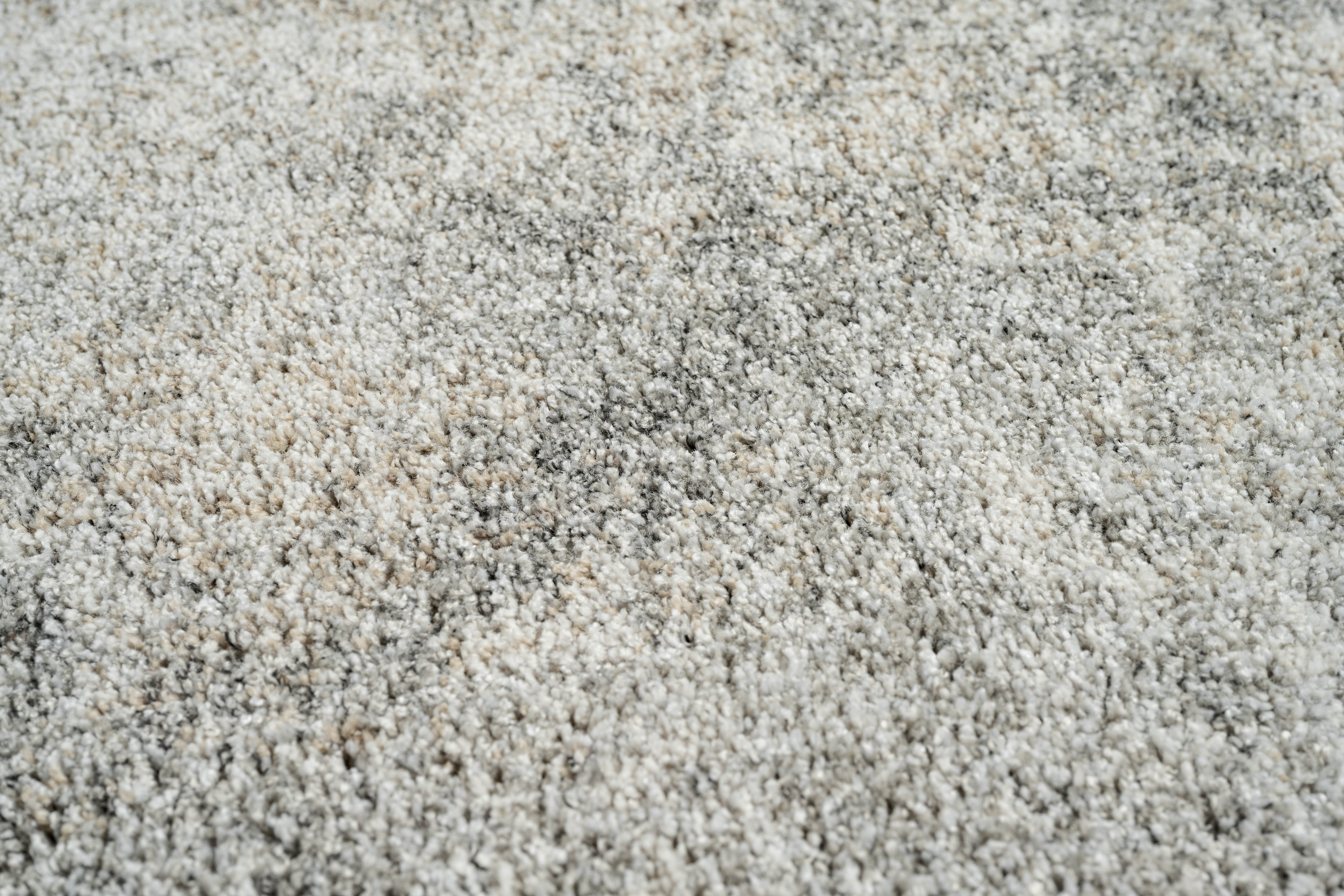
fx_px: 2314
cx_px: 672
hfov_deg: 32.4
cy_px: 448
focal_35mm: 62
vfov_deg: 21.9
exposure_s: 1/125
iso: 100
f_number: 11
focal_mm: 62
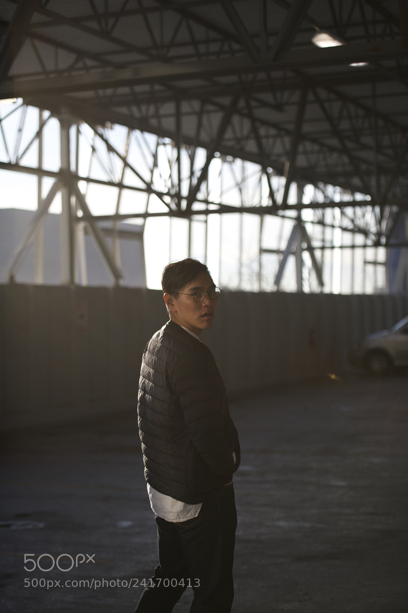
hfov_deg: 19.4
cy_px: 306
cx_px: 204
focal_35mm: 70
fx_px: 1190
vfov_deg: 28.8
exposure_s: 1/1000
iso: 160
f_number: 2.8
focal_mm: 70
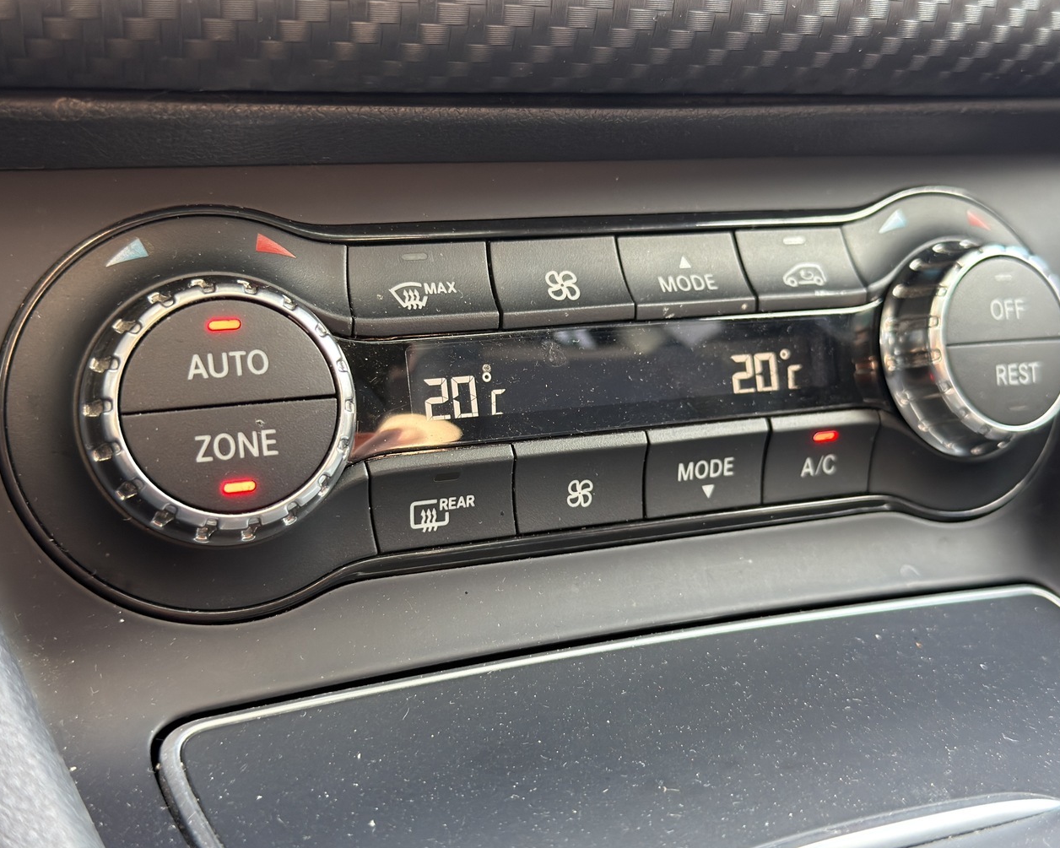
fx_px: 1475
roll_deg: -1.1
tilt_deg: -15.2
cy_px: 433
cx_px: 545
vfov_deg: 32.1
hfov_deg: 39.5
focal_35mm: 47
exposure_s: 1/60
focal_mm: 6.76
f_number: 1.78
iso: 160
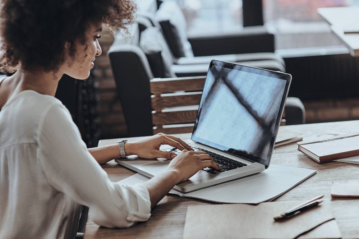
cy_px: 120
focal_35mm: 85
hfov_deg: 23.9
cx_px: 180
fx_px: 847
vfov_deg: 16.1
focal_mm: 85
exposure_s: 1/125
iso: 200
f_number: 2.8
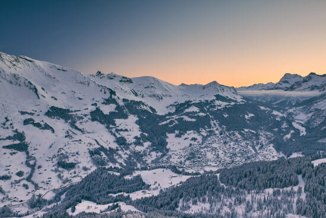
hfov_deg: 60.3
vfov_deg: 42.3
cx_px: 163
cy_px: 109
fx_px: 281
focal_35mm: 31
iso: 200
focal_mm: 20.6
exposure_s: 1/1.3
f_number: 8
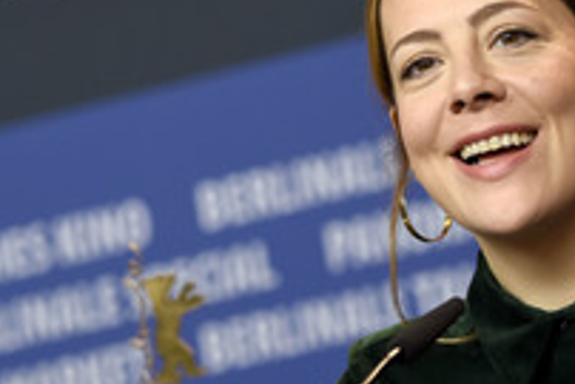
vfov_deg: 3.5
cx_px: 132
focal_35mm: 388
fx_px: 6201
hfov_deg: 5.3
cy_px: 0
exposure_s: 1/500
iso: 640
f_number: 2.8
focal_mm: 116
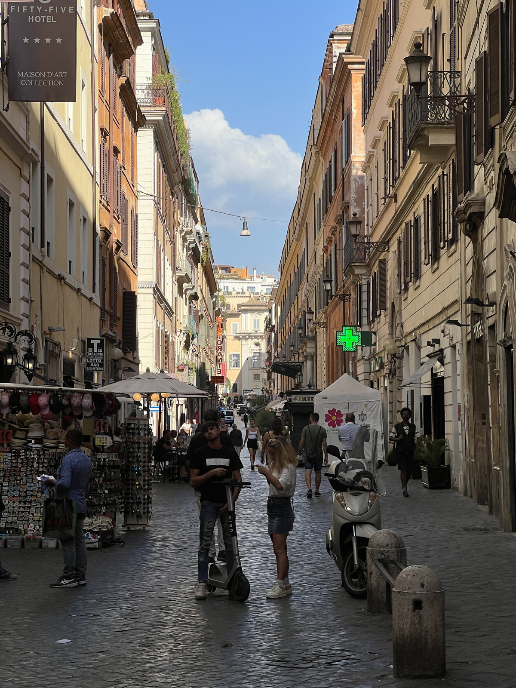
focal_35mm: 77
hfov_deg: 19.1
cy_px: 344
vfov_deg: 25.3
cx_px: 258
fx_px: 1530
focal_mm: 9
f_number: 2.8
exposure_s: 1/995
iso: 32
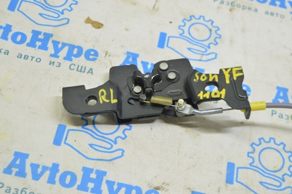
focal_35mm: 57
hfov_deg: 35.1
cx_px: 146
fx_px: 462
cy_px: 97
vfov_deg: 23.7
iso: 400
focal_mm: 38
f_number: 5.6
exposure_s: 1/20
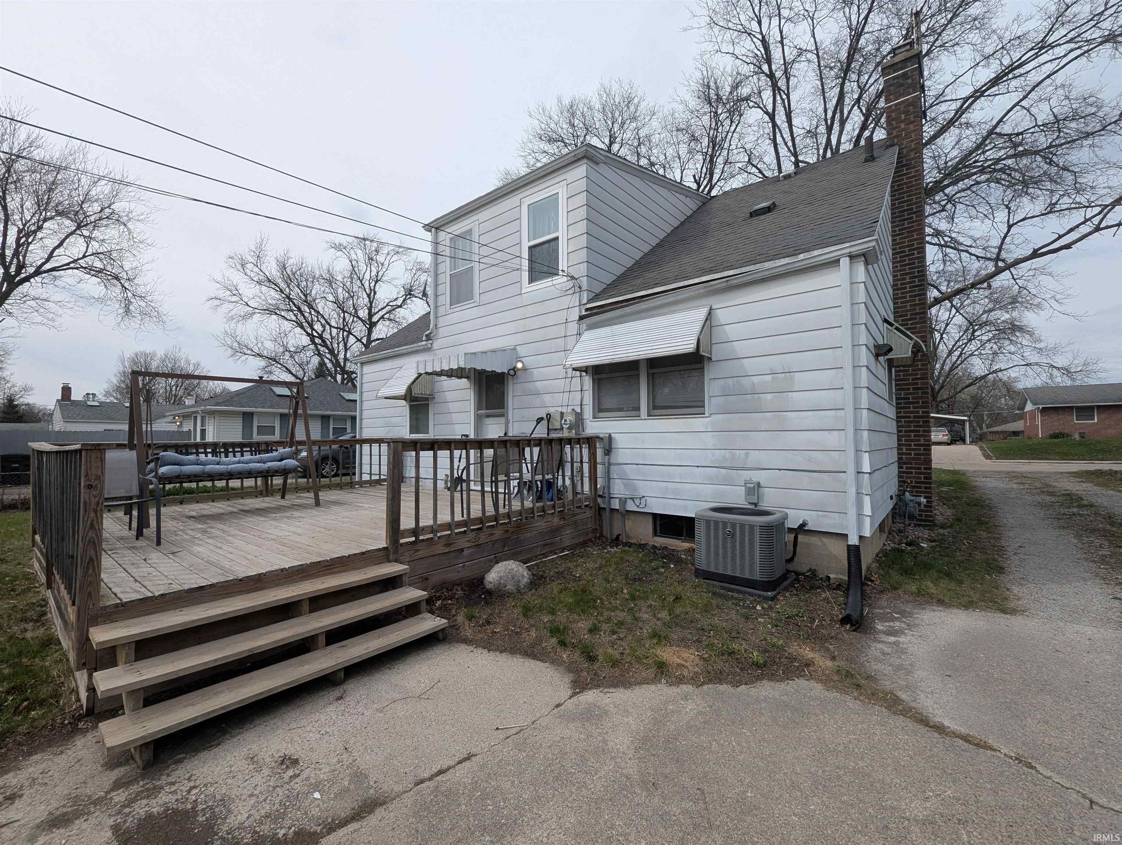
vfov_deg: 90.1
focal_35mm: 13
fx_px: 422
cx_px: 561
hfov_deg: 106.1
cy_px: 422
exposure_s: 1/1437
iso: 50
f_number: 2.2
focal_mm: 1.95
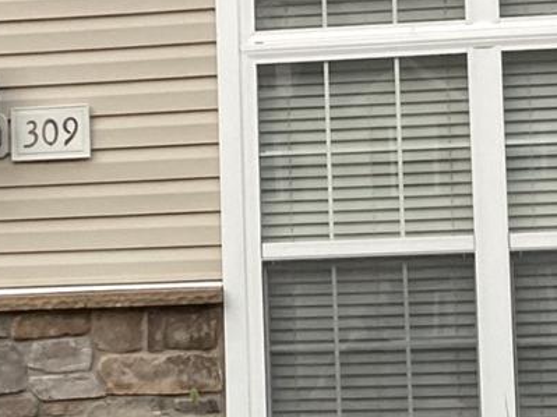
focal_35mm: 112
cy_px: 190
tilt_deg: +3.7
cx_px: 317
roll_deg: +2.6
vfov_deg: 13.2
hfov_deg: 17.6
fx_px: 1802
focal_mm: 3.3
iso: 80
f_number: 2.4
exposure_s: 1/60
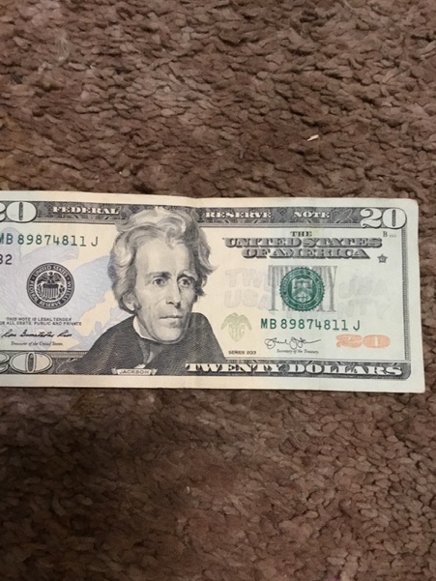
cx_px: 220
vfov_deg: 55.3
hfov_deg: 43.0
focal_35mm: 33
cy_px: 305
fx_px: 554
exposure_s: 1/20
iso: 200
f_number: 2.4
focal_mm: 3.3
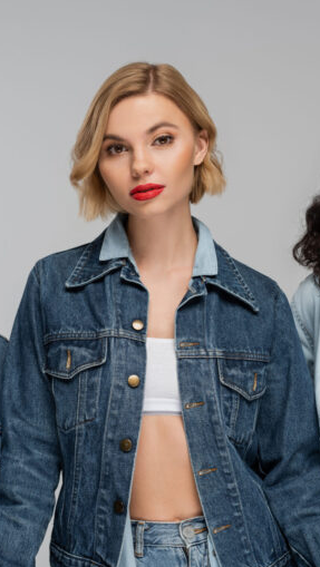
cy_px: 285
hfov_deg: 15.3
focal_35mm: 79
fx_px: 1190
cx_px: 146
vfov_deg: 26.8
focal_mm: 50
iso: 80
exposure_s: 1/160
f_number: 5
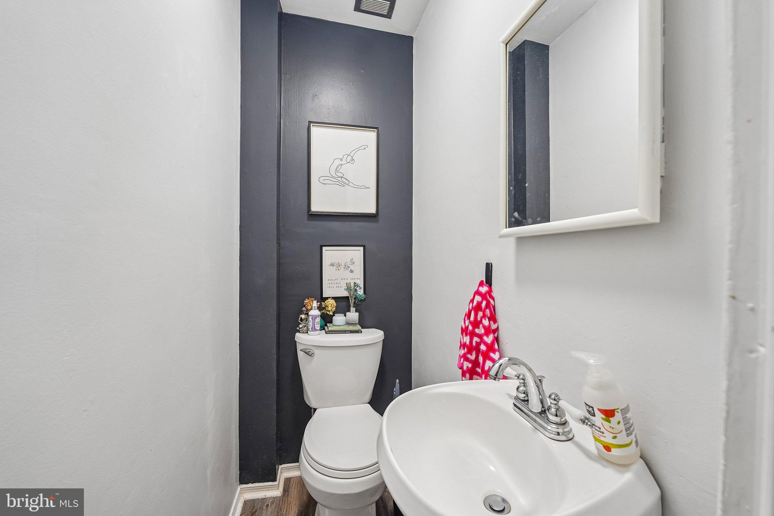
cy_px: 258
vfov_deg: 81.2
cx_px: 387
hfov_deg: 104.3
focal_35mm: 14
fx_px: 301
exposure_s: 1/30
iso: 500
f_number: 6.3
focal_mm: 14
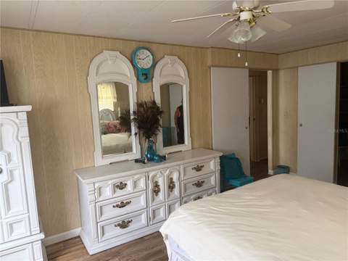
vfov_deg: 56.8
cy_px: 130
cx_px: 174
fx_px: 241
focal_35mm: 24
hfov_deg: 71.6
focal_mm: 6.76
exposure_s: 1/60
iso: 400
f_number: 1.78
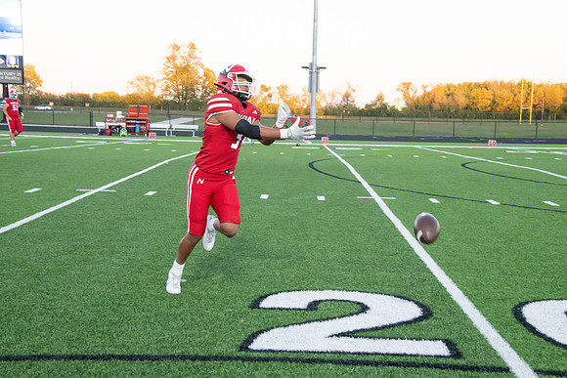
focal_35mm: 62
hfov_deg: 32.4
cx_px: 284
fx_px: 977
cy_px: 189
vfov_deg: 21.9
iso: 8000
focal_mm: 62
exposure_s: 1/640
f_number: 9
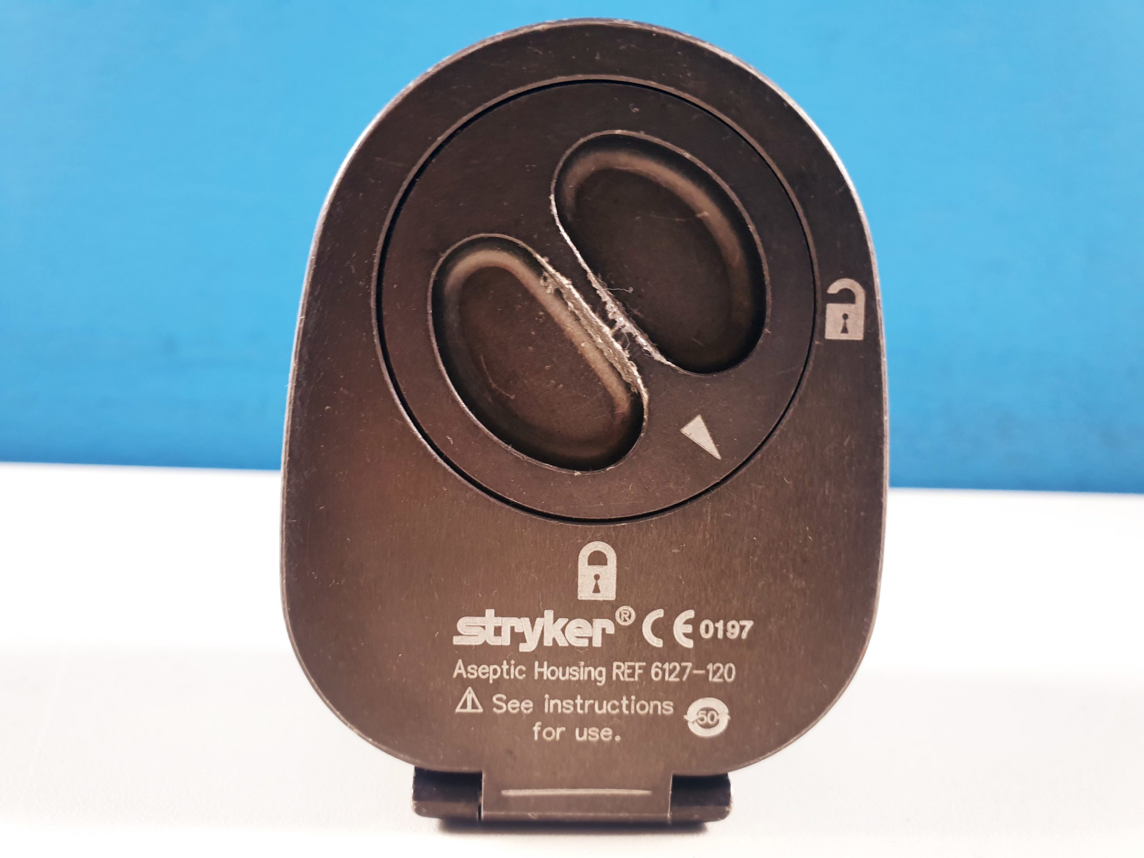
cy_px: 429
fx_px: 859
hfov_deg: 67.3
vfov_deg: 53.1
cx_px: 572
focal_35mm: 26
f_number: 2.4
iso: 160
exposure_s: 1/50
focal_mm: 4.3
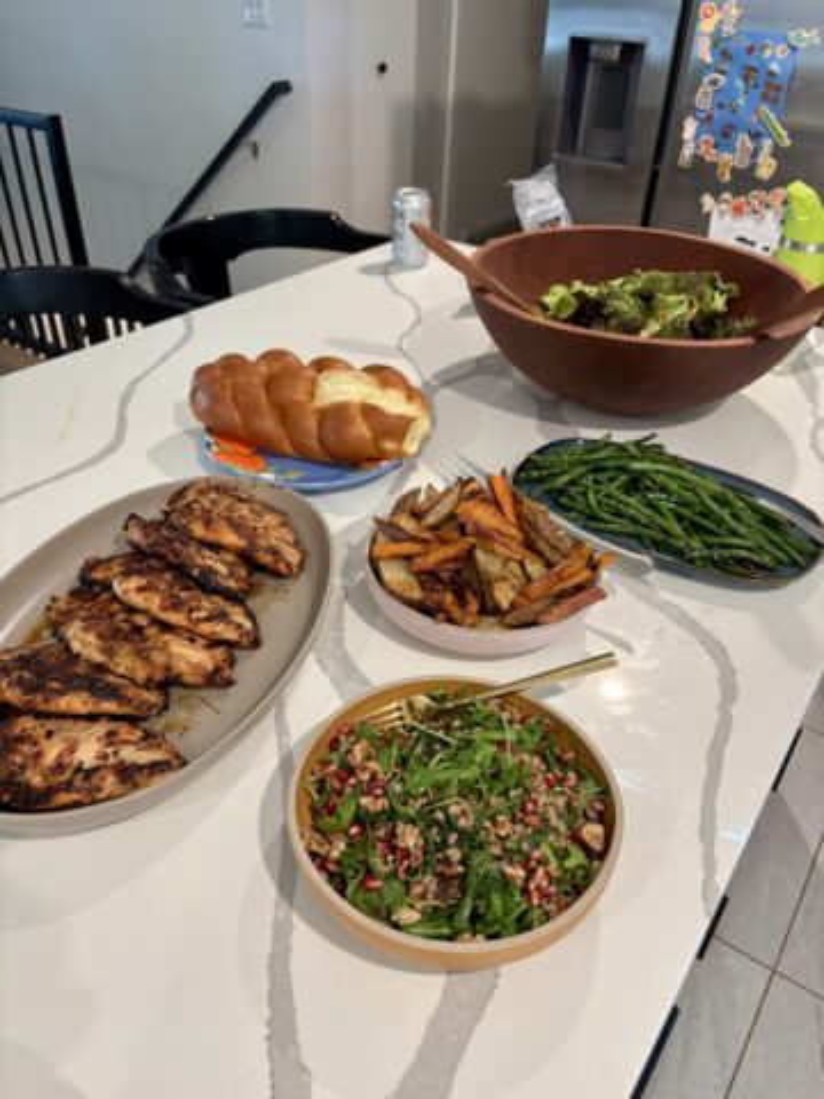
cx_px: 412
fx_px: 825
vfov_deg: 67.3
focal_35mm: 26
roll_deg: -3.5
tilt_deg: -35.2
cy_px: 550
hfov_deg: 53.1
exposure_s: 1/60
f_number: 1.6
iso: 250
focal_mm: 5.96
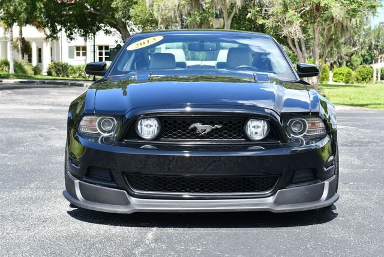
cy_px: 128
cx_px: 192
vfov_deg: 19.5
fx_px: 747
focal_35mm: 70
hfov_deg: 28.8
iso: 200
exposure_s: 1/250
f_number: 6.3
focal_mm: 35
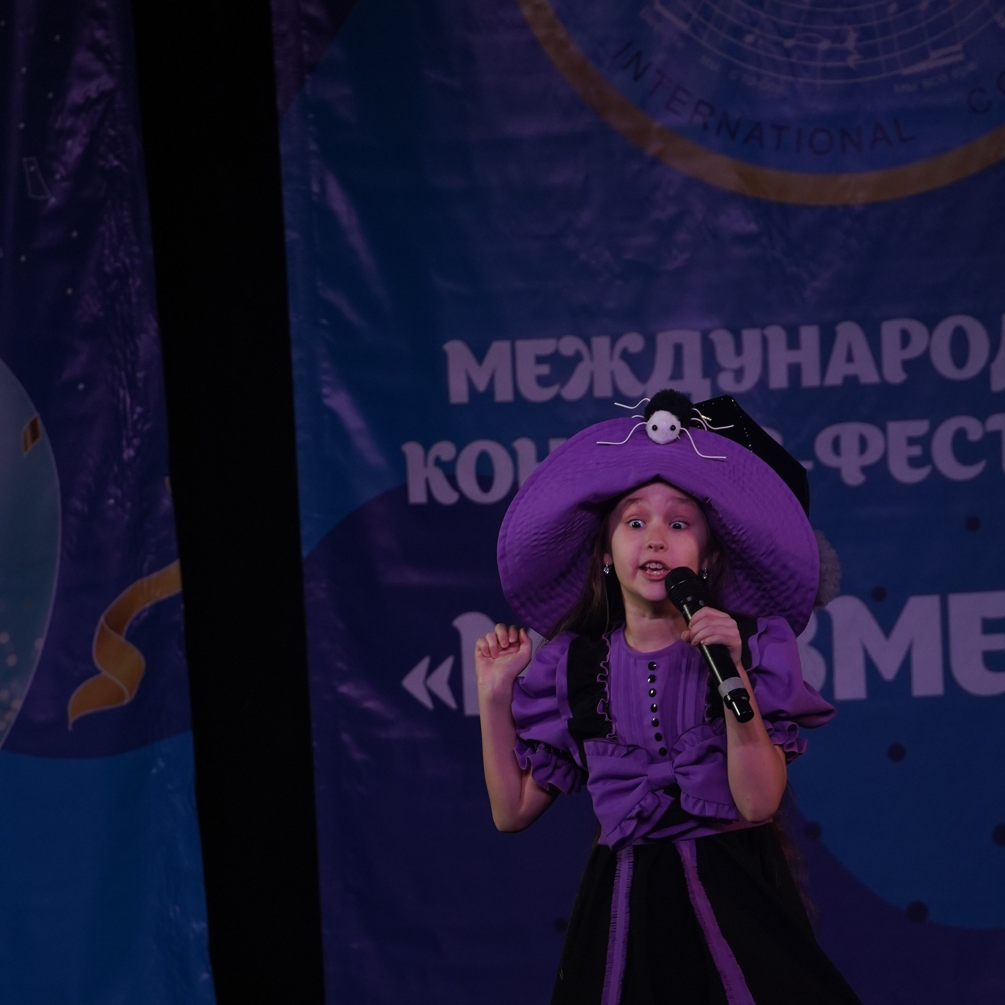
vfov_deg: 6.2
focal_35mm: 284
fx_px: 9329
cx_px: 569
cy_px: 875
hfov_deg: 6.2
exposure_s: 1/400
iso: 1600
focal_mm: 166
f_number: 5.6
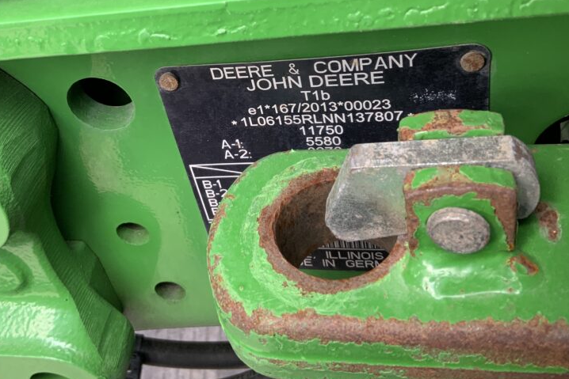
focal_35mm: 43
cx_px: 219
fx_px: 680
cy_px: 92
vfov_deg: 30.6
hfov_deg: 45.1
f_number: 1.8
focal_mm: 3
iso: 40
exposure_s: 1/122
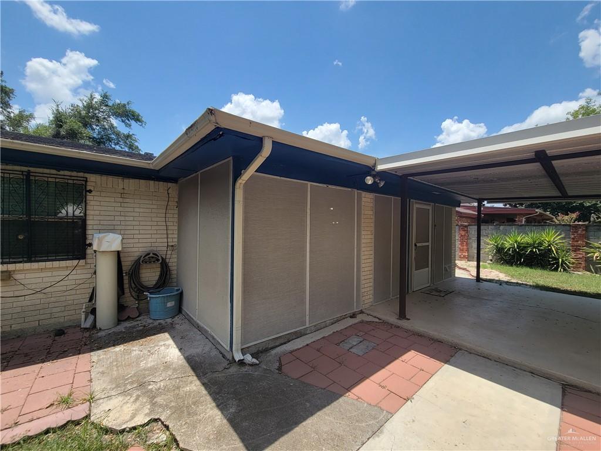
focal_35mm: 13
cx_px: 300
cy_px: 226
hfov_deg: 106.2
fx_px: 226
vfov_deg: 89.9
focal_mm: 2.2
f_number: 2.2
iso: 50
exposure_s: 1/1328
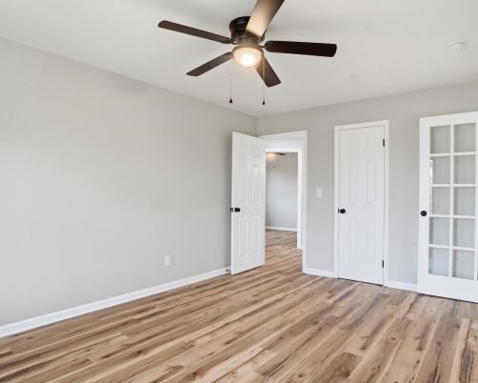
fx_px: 297
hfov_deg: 77.3
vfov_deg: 65.6
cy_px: 196
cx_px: 266
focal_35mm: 21
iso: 400
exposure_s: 1/80
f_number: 11
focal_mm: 10
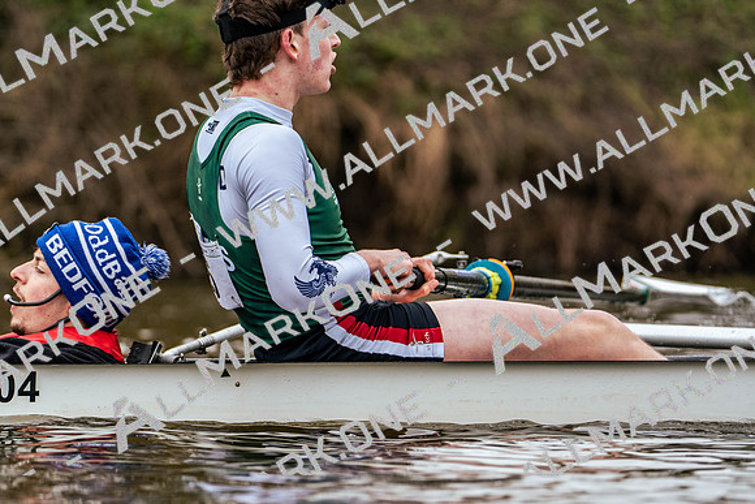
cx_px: 378
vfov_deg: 4.1
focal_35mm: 335
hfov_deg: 6.2
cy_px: 252
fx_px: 7027
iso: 1600
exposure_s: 1/2000
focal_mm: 335
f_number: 6.3
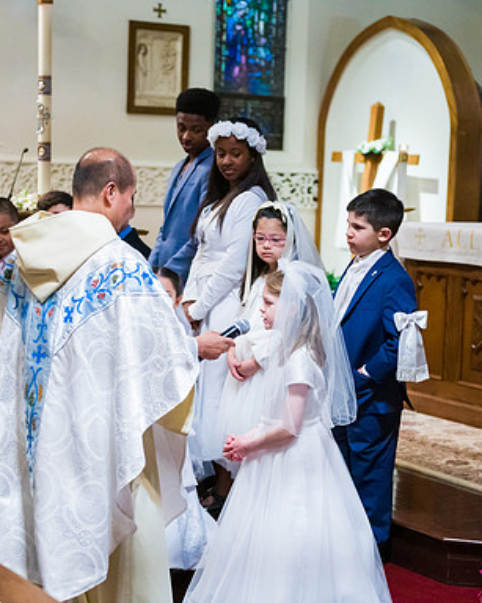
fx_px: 1391
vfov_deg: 24.4
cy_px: 302
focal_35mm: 78
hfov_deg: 19.7
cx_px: 234
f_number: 3.2
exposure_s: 1/400
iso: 6400
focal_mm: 55
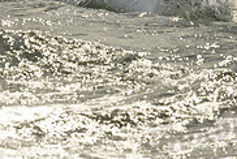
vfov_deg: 4.1
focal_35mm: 334
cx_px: 82
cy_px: -59
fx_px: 2202
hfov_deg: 6.2
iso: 400
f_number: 10
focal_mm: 105
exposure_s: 1/2000
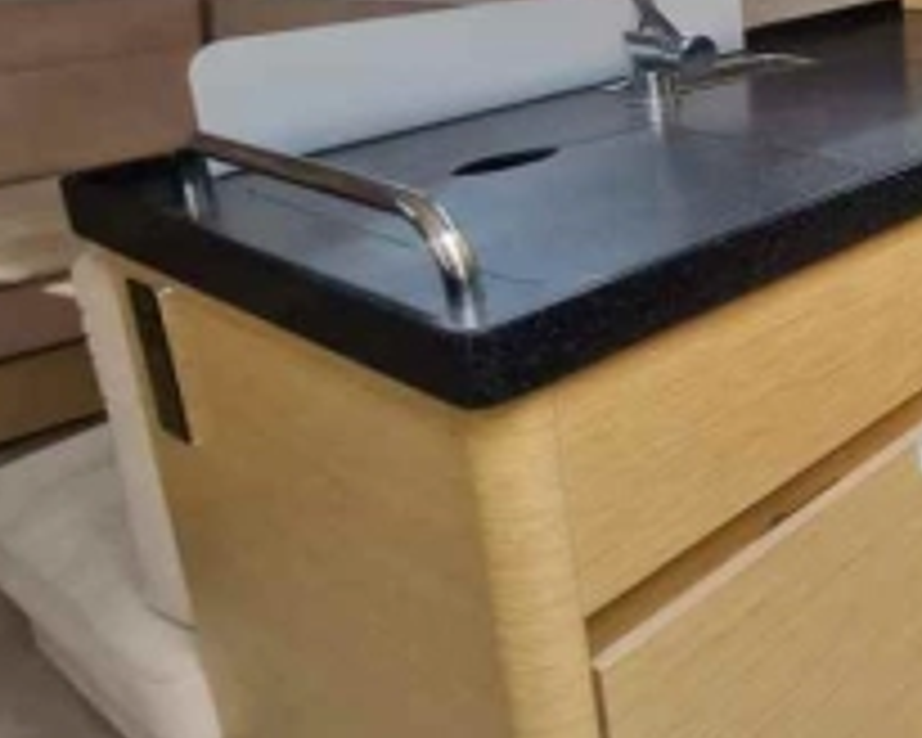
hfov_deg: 37.3
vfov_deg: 40.8
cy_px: 106
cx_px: 1151
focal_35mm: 34
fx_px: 928
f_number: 2.2
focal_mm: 2.2
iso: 80
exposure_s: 1/100
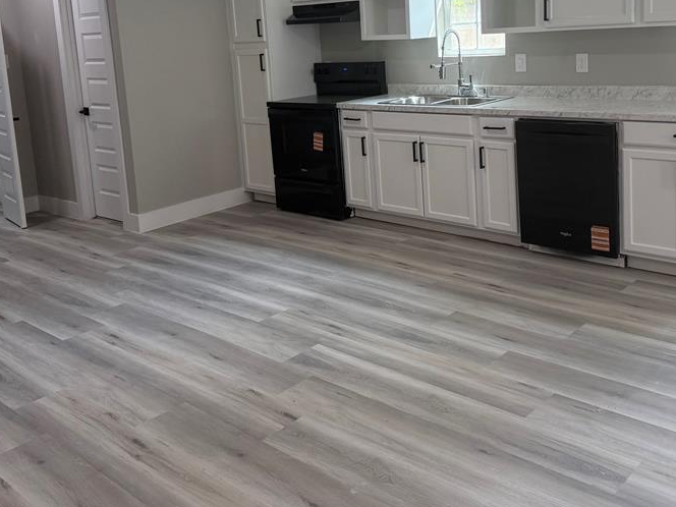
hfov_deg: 50.1
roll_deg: +3.5
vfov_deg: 37.9
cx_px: 363
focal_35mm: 37
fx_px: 723
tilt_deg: -7.8
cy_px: 137
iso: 200
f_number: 1.78
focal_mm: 6.76
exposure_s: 1/176
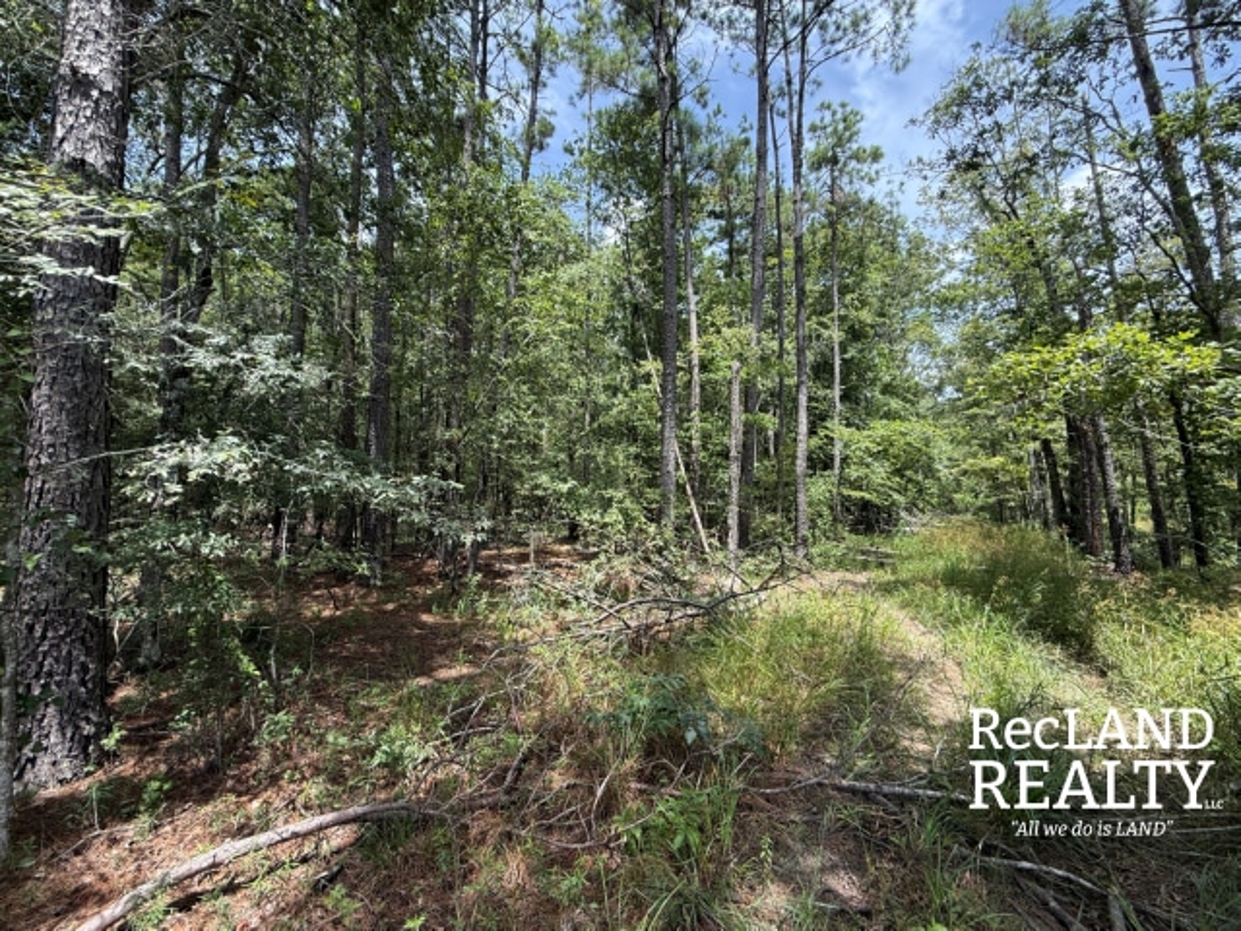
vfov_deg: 85.7
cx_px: 620
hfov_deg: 102.1
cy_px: 466
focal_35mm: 14
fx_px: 502
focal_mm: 2.22
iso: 50
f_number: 2.2
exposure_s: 1/381
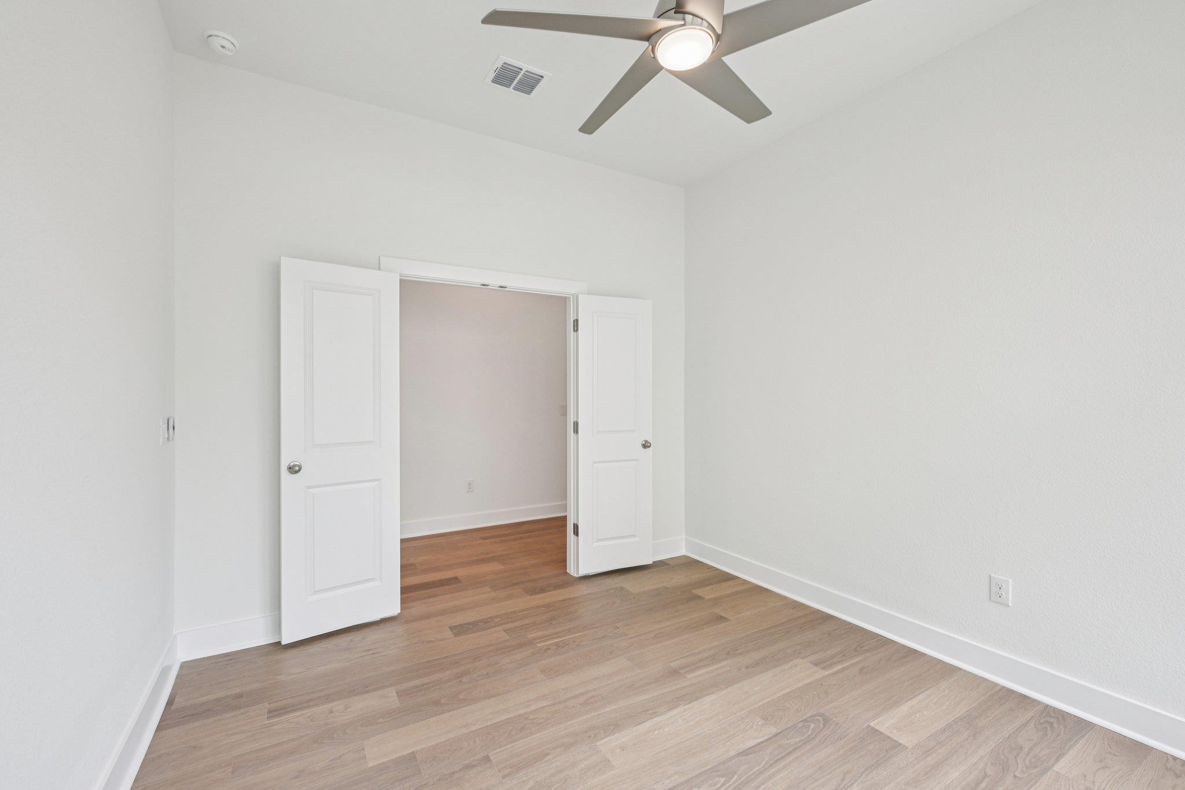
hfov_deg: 100.4
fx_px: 494
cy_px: 395
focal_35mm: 15
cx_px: 592
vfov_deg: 77.3
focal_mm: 15
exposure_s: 1/30
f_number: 6.7
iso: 100
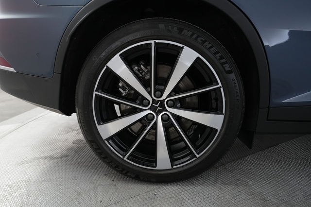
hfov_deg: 73.8
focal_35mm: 24
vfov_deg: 53.1
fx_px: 207
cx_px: 156
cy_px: 104
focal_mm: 24
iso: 4000
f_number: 4.5
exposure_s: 1/125
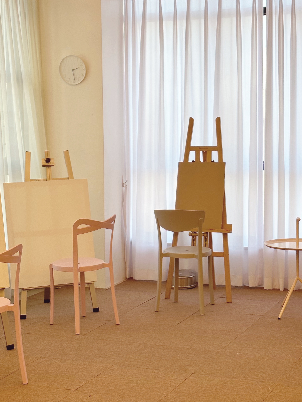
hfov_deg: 19.6
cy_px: 165
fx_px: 872
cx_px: 159
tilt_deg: -3.8
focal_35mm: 75
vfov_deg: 25.9
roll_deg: +1.4
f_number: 1.78
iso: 64
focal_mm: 6.86
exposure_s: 1/331
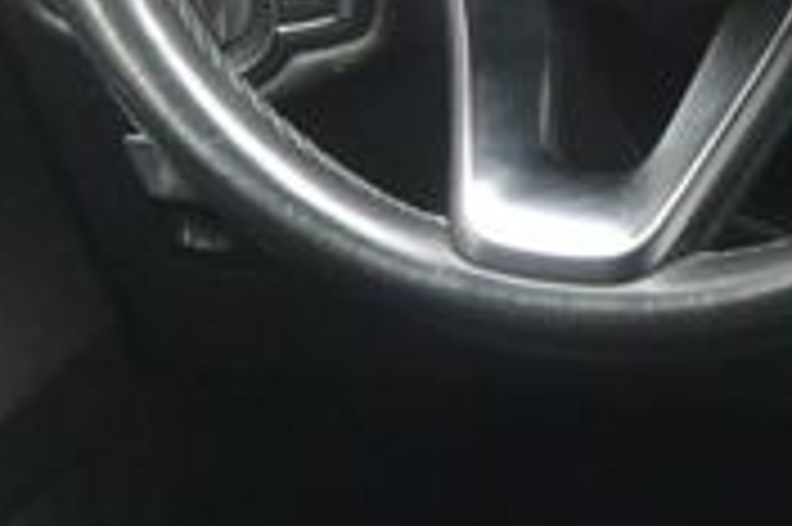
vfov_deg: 8.7
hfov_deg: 12.5
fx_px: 3451
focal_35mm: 157
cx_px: 1156
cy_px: 384
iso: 400
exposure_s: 1/100
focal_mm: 10
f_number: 3.5
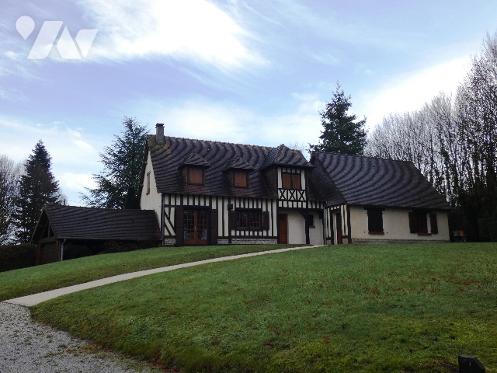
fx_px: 445
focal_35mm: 31
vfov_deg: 45.4
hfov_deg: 58.4
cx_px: 248
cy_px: 186
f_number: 3.3
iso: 80
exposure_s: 1/320
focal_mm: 5.5
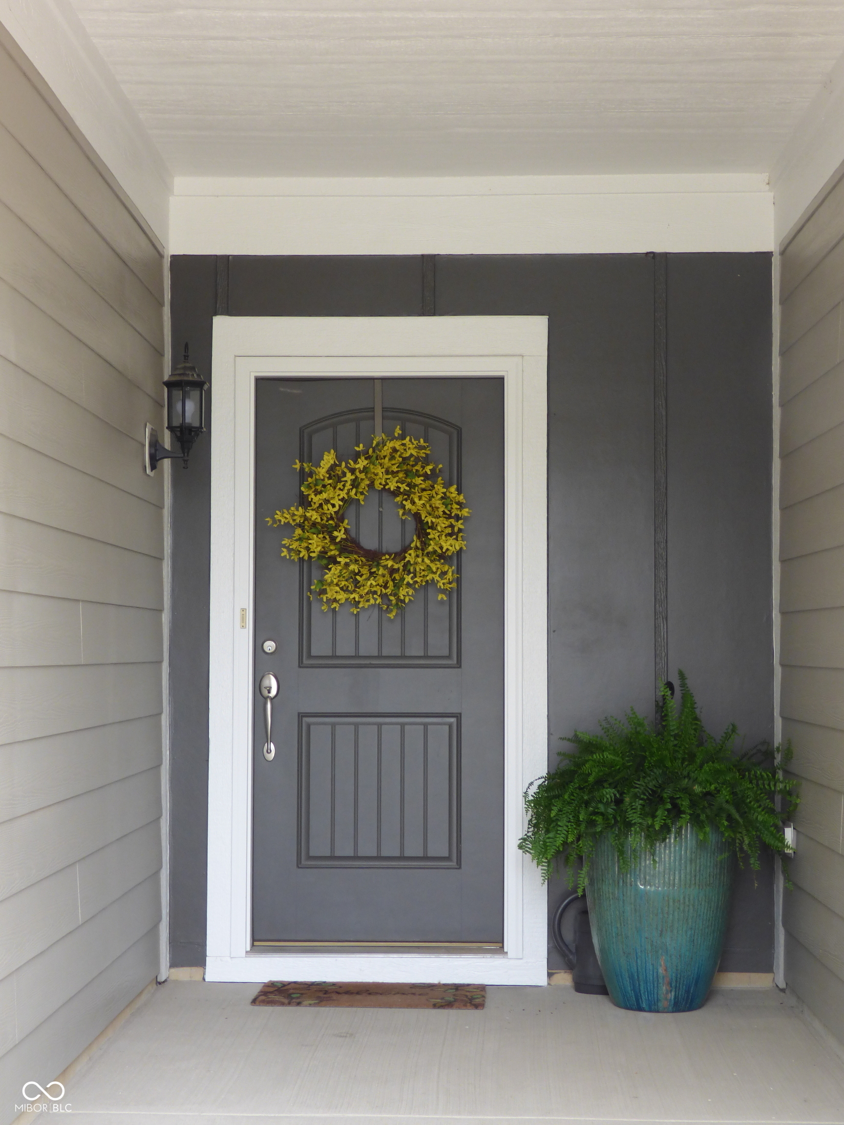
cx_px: 422
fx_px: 2146
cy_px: 562
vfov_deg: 29.4
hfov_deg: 22.3
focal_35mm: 66
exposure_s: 1/60
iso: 200
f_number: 4.2
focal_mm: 11.21
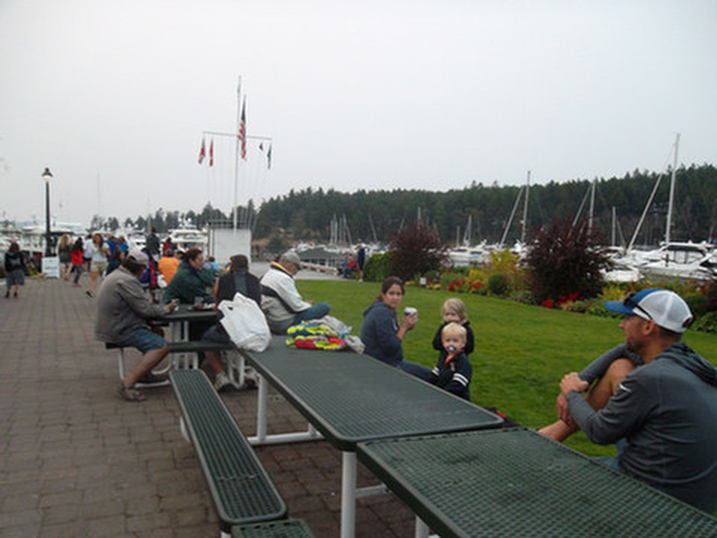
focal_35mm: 27
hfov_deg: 65.3
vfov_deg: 51.4
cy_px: 269
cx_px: 358
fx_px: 559
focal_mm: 4.9
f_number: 3.5
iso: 160
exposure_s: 1/45
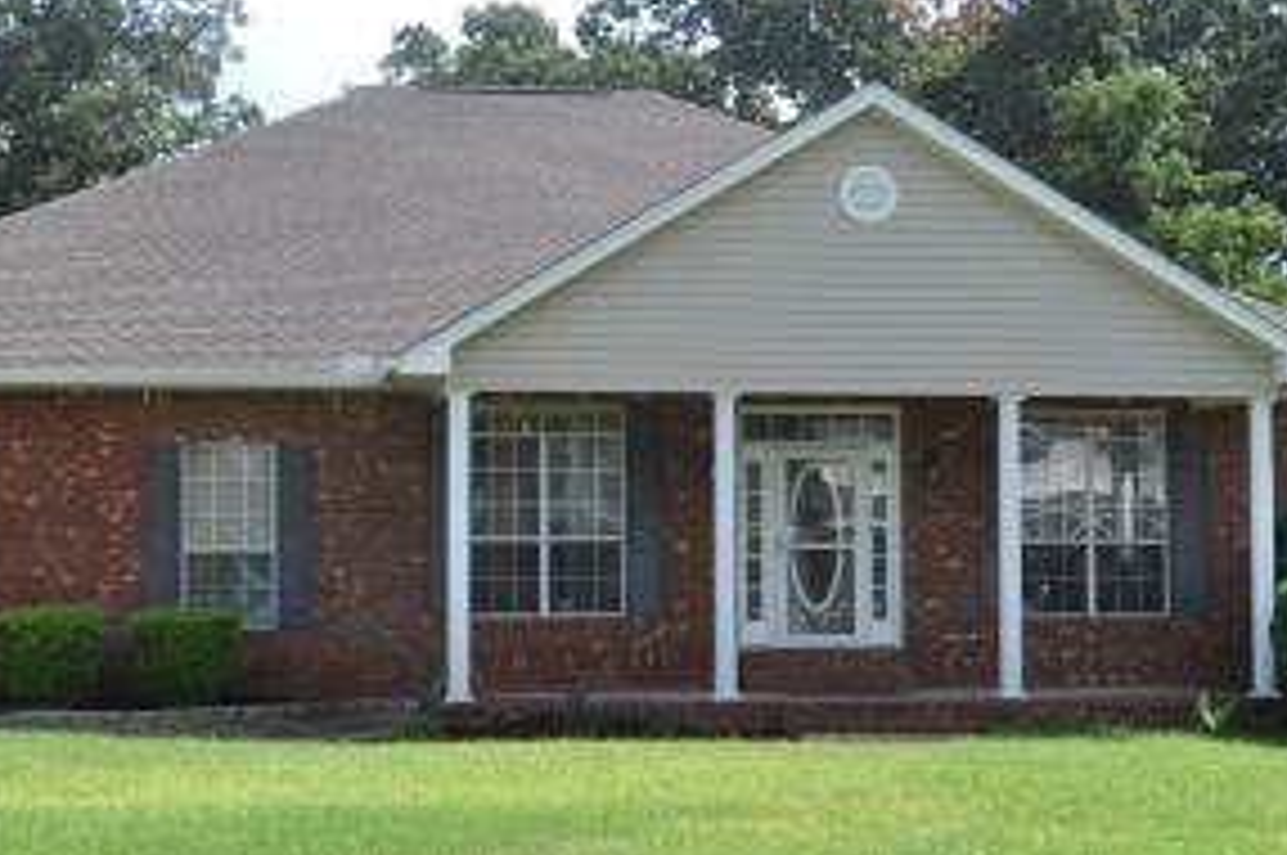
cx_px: 542
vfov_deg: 21.3
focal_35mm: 64
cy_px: 477
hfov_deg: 31.5
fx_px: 2278
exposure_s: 1/320
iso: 200
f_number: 9
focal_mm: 27
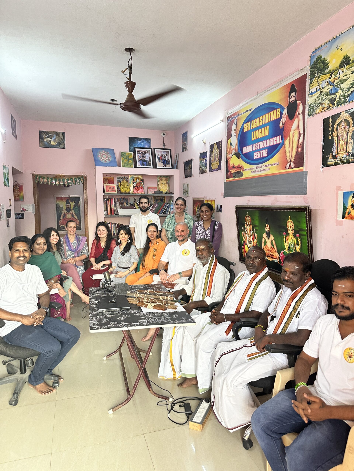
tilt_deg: -6.4
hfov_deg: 56.8
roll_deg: -0.2
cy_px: 236
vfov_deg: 71.6
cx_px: 177
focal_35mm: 24
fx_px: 327
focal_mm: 6.86
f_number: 1.78
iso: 200
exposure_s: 1/100
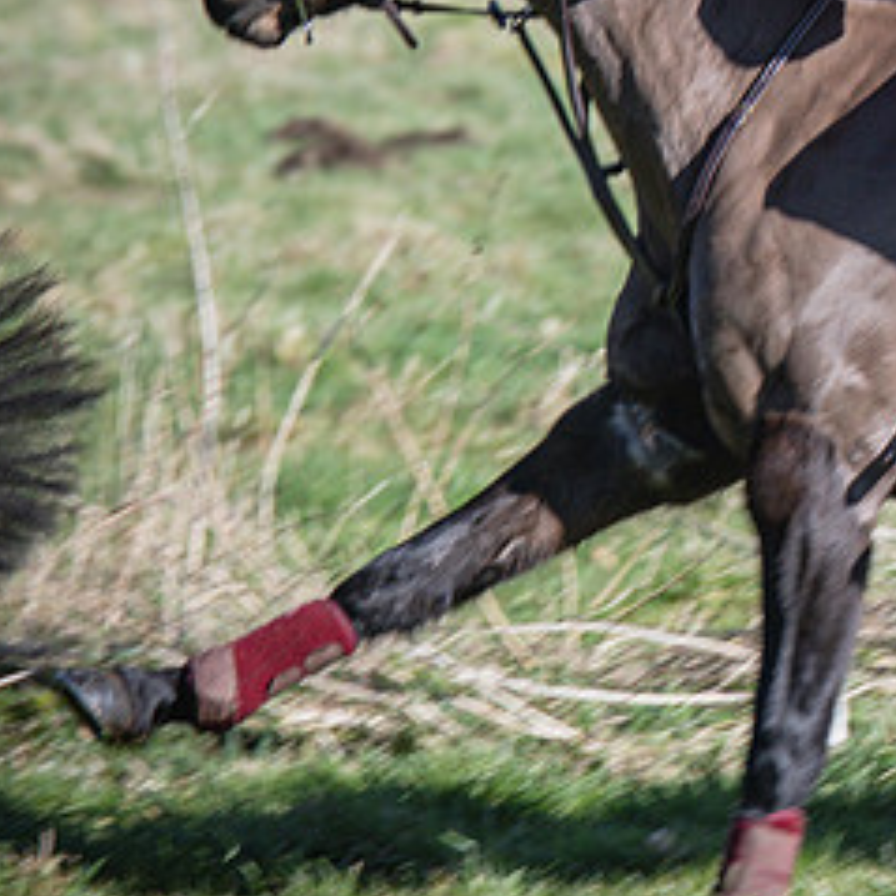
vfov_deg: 2.5
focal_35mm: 689
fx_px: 20177
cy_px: 564
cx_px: 353
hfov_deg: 2.5
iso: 125
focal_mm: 145
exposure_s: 1/1000
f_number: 4
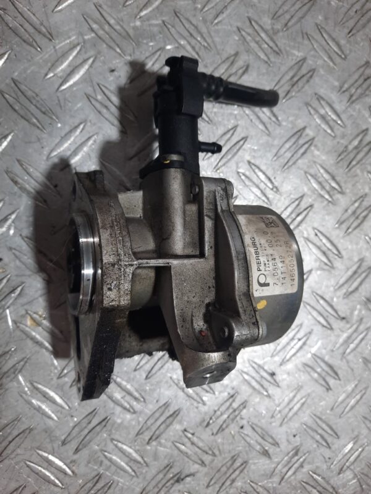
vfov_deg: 69.4
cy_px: 247
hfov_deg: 54.9
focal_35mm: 25
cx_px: 186
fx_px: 357
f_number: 2
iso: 125
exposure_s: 1/50
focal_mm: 4.6
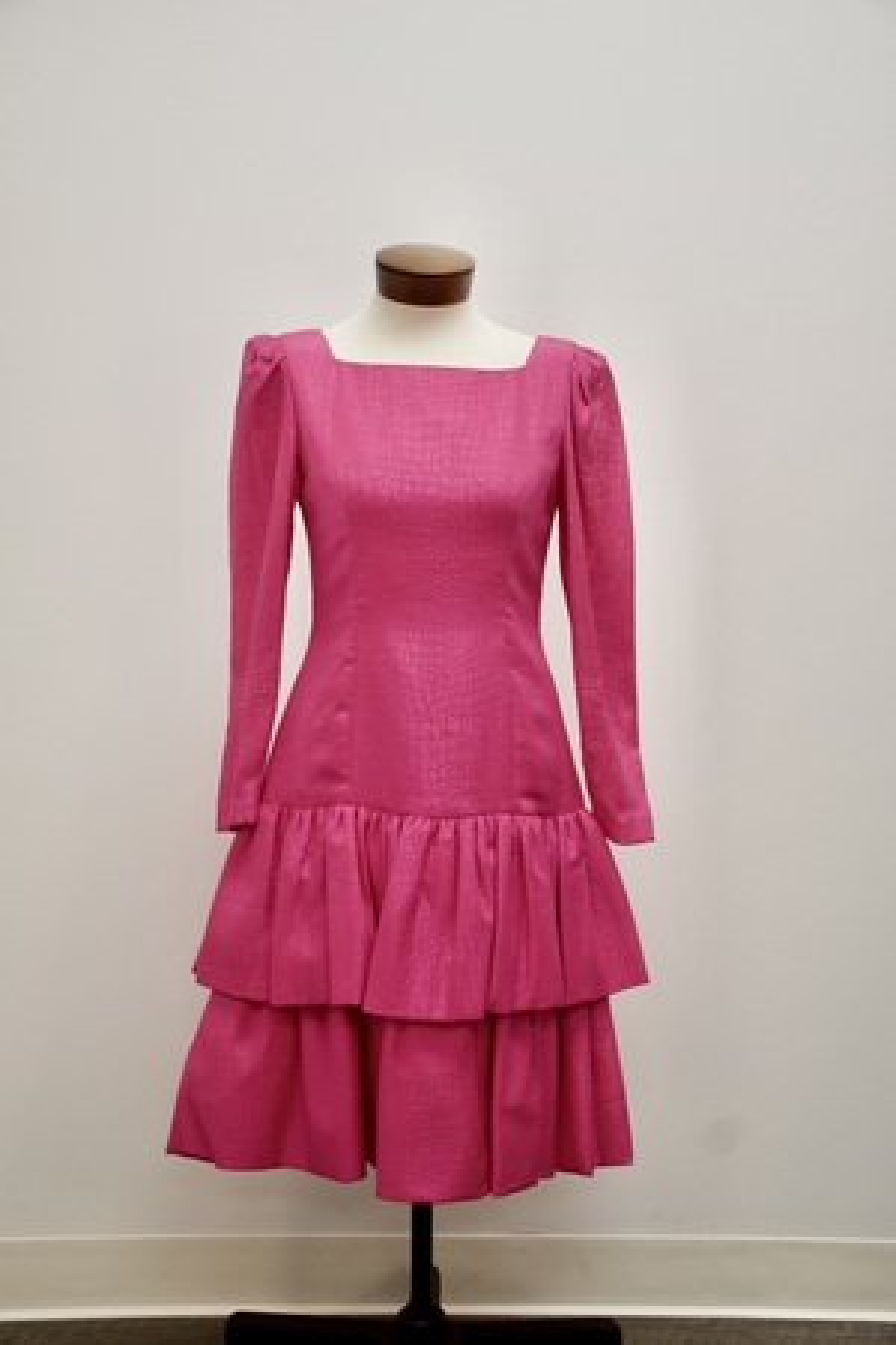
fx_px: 1792
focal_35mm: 48
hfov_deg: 28.1
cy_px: 672
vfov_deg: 41.1
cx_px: 448
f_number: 4
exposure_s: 1/160
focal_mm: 32
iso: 800
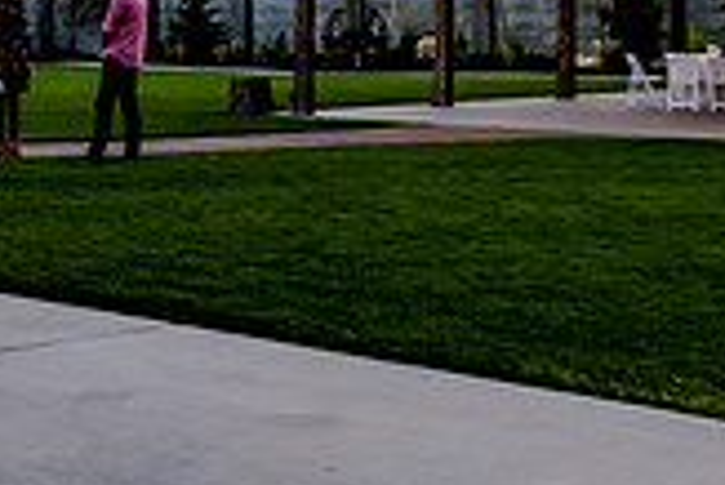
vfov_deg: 12.7
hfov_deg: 18.6
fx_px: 2137
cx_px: -63
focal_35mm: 106
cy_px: -35
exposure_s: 1/400
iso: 1600
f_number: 5
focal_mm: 27
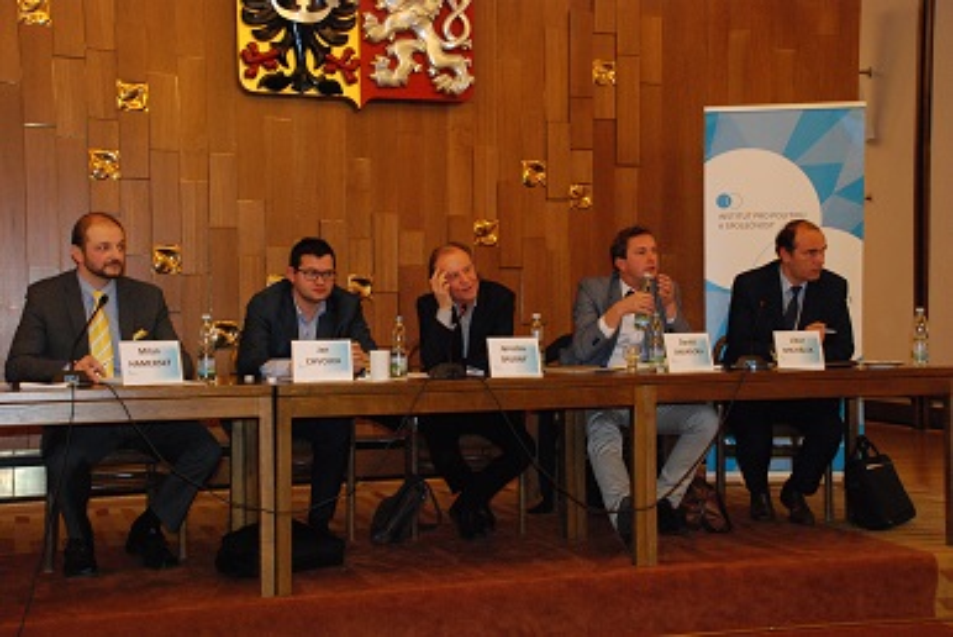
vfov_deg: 28.1
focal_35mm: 48
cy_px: 318
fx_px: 1272
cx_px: 476
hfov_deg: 41.1
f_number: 5.6
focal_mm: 32
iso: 1600
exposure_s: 1/60
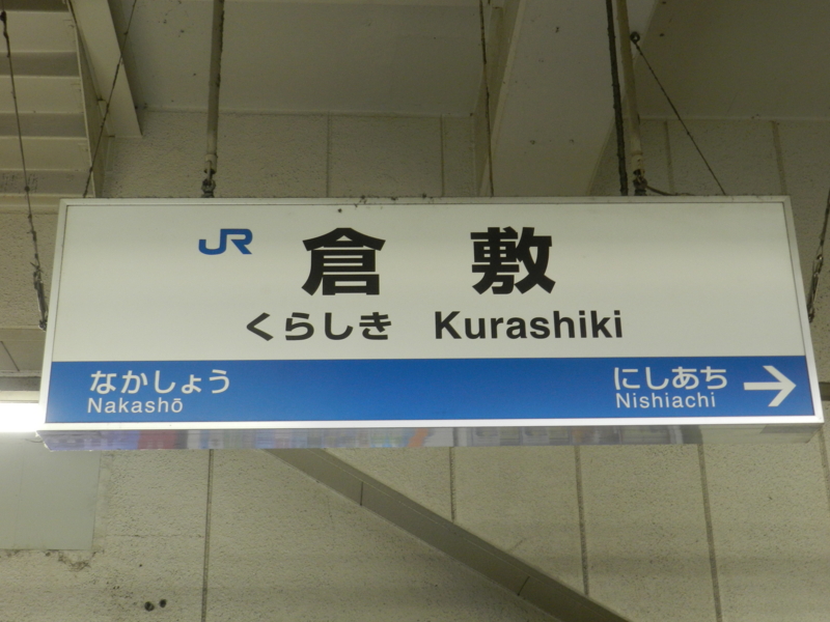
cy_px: 311
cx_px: 415
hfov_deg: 36.2
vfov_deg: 27.5
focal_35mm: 53
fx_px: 1271
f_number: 4.4
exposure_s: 1/30
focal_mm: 9.4
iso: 280
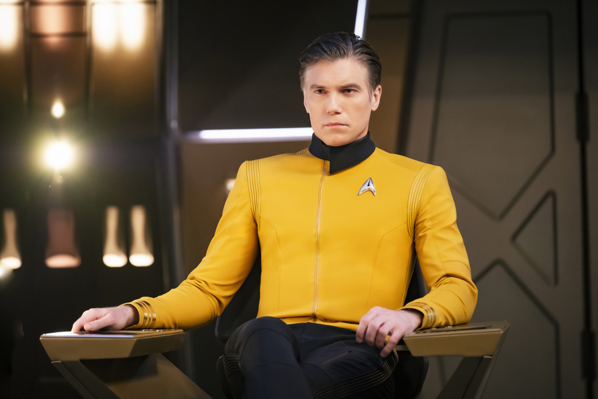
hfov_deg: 9.8
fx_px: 3488
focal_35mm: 210
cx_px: 299
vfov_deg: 6.5
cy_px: 200
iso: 2500
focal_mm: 140
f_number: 3.2
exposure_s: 1/80
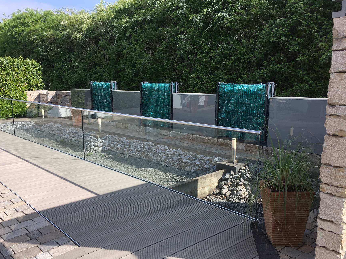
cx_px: 166
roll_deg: +1.3
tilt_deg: -13.9
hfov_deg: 53.9
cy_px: 149
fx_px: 340
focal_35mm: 34
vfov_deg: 41.7
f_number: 2.2
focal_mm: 4.15
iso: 25
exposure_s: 1/725
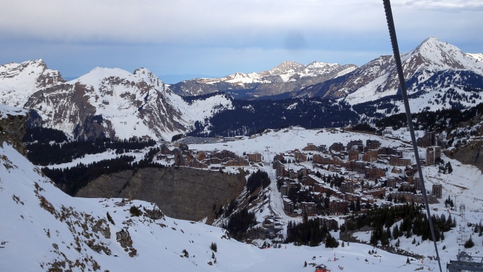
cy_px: 156
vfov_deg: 25.4
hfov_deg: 43.7
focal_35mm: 47
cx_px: 241
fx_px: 602
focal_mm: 7.3
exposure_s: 1/500
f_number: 4.5
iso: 80
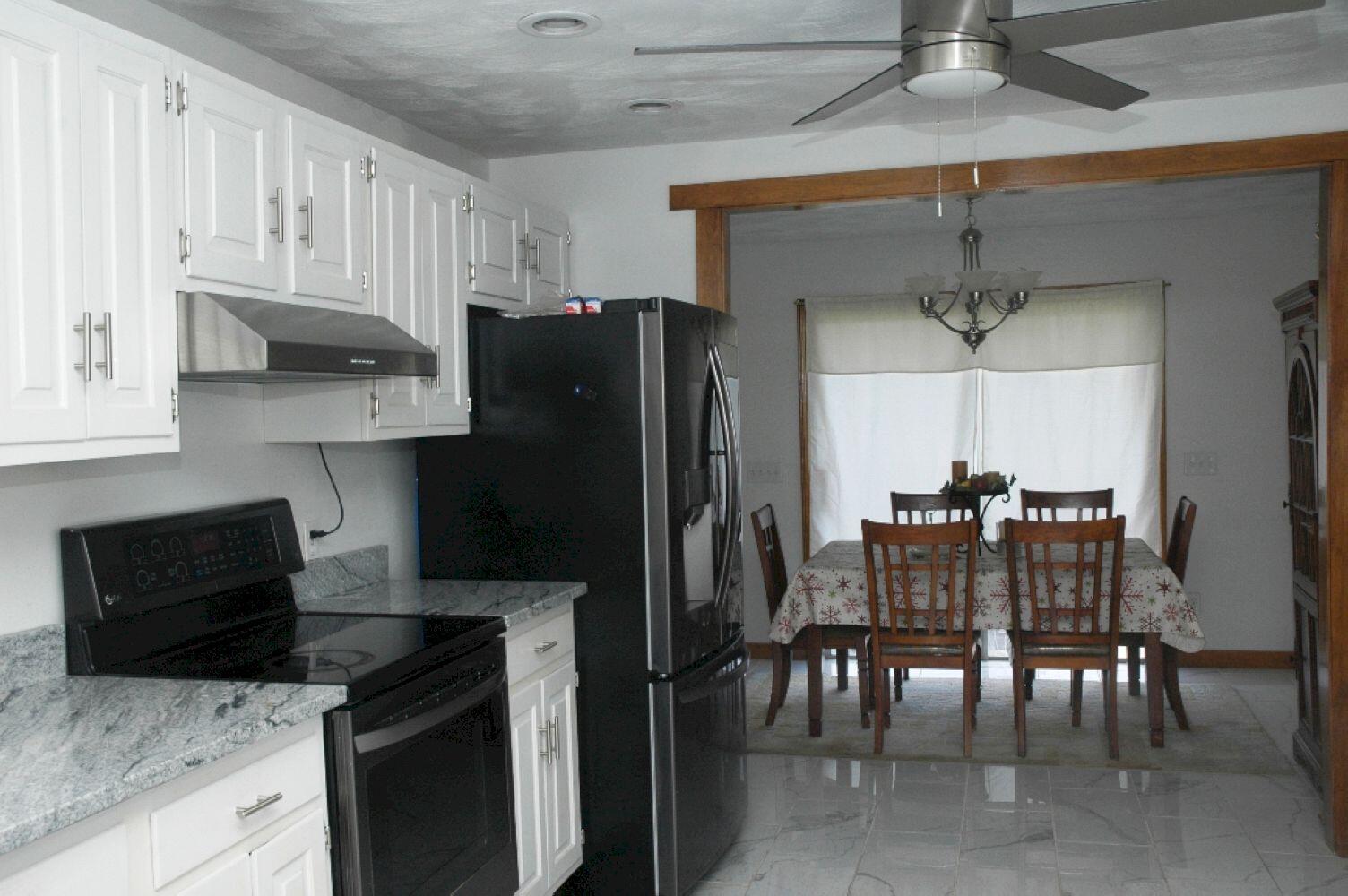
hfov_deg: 53.2
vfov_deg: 36.8
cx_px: 674
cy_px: 448
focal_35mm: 36
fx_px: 1347
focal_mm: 24
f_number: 8
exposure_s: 1/80
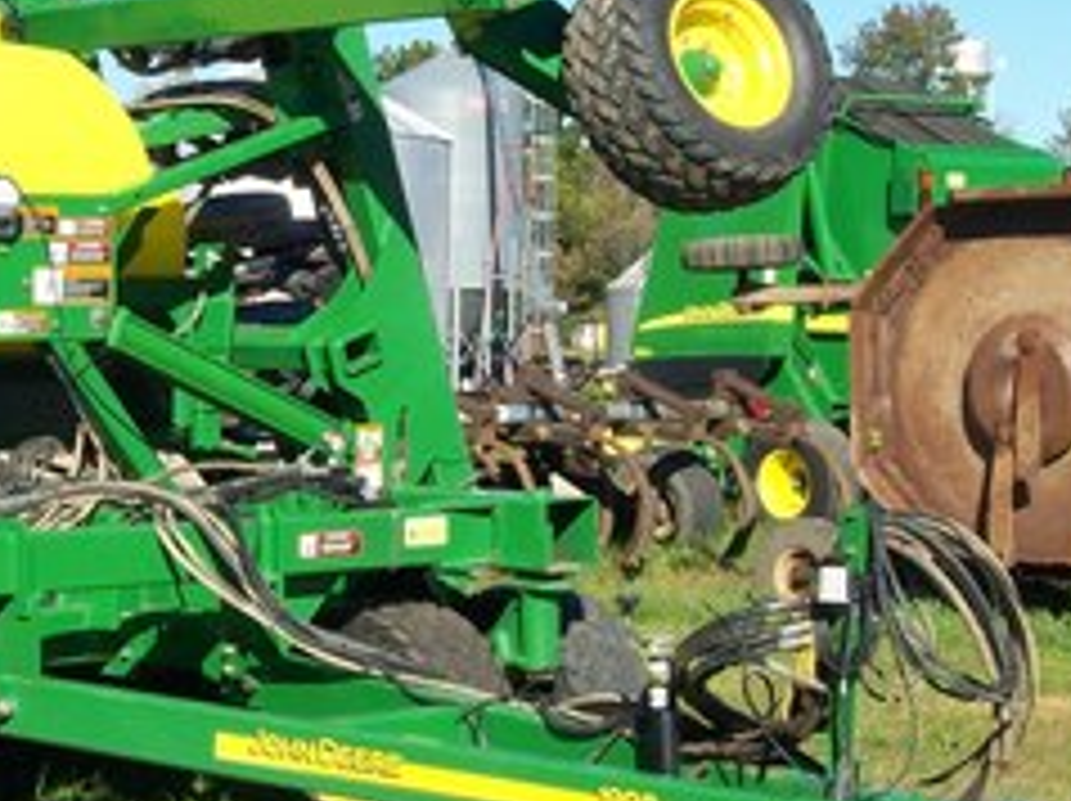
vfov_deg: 14.3
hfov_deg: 18.9
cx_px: 202
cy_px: 279
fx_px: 3184
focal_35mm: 103
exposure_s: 1/386
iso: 80
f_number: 5.4
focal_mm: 7.6
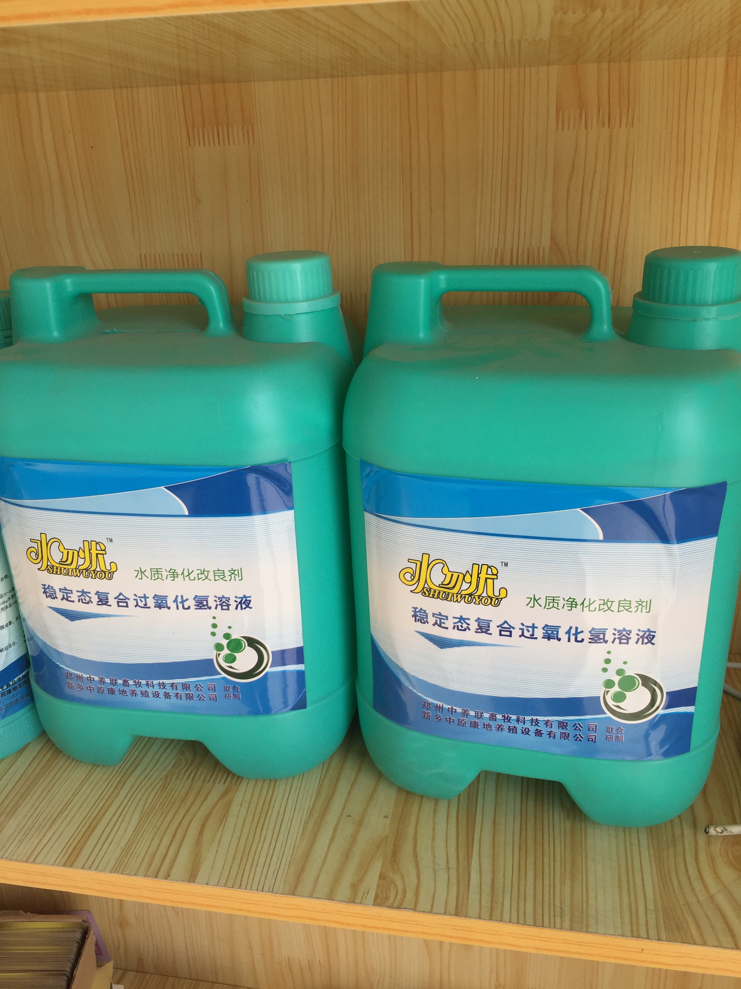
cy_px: 494
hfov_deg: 48.2
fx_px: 828
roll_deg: +3.5
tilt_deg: -20.8
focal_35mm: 29
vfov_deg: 61.7
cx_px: 370
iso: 32
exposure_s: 1/176
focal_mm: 4.15
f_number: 2.2
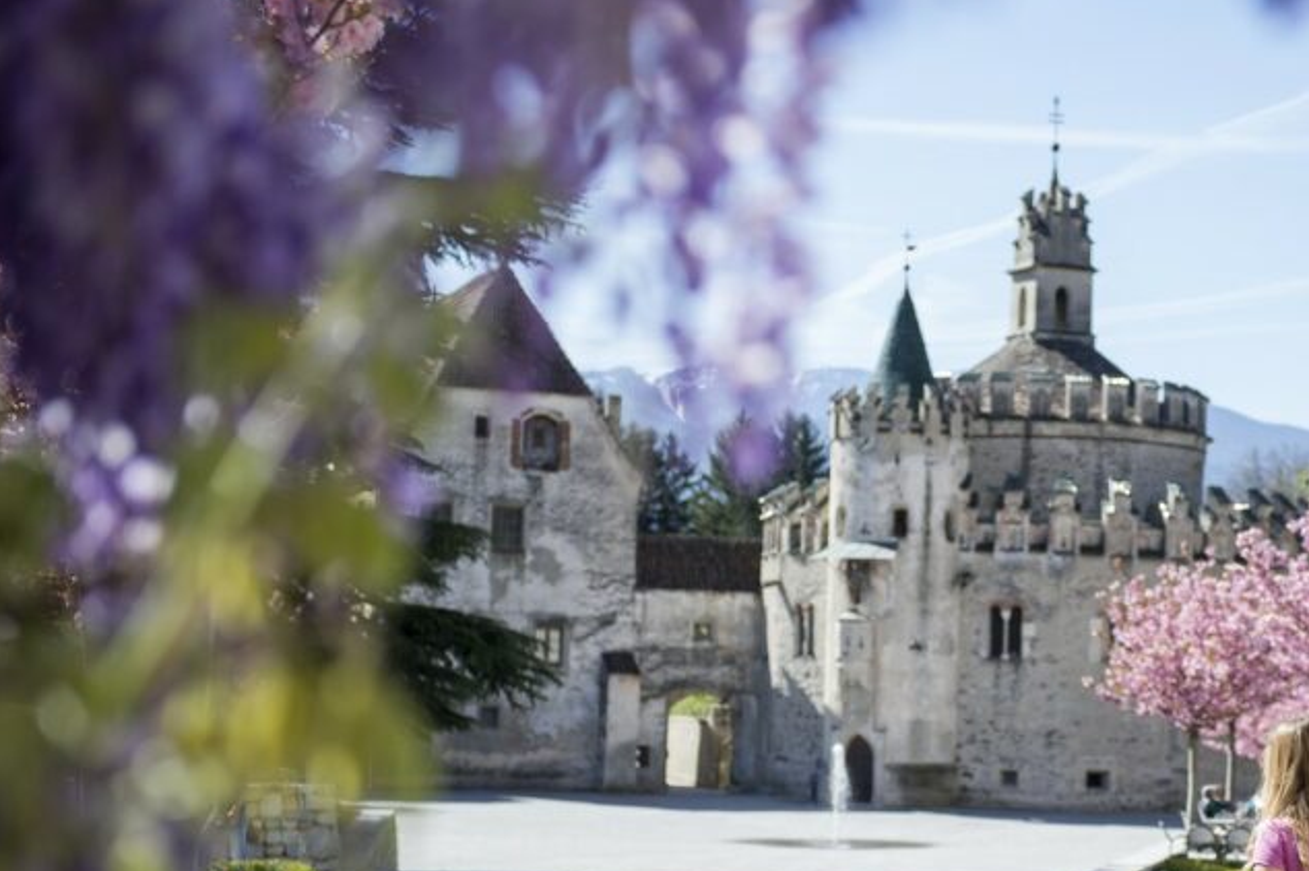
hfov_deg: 23.9
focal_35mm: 84
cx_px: 983
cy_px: 580
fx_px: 3053
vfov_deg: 16.2
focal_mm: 52
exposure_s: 1/1250
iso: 200
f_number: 2.8
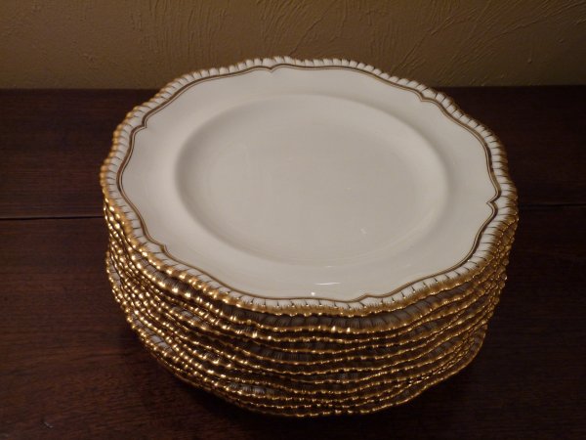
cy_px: 220
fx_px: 711
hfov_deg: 44.8
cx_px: 293
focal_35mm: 42
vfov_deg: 34.3
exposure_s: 1/30
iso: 200
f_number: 3.7
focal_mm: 6.9
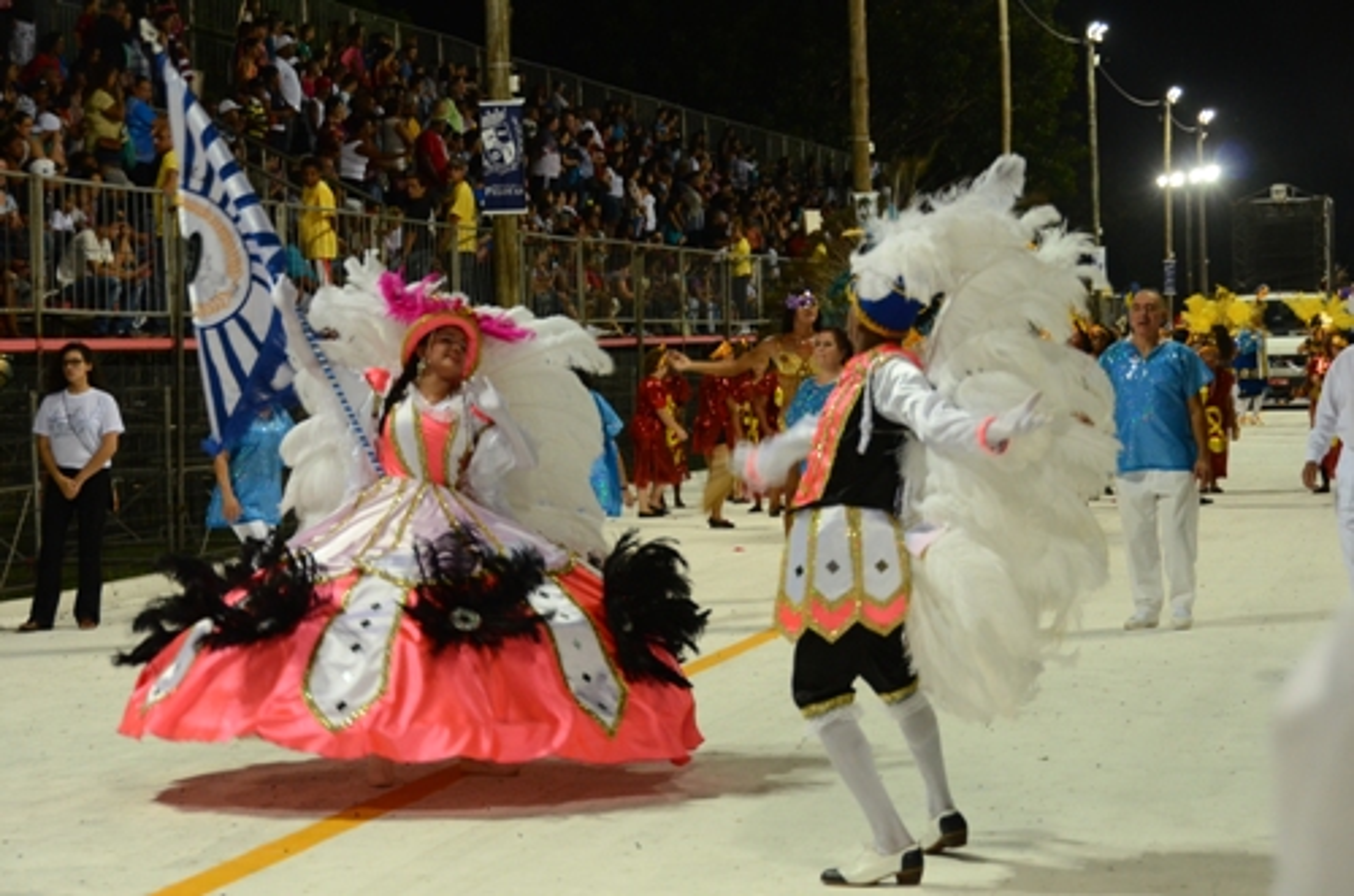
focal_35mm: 90
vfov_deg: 15.1
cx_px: 677
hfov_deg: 22.7
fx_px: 3377
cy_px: 448
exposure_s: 1/60
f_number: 7.1
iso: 1600
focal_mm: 60
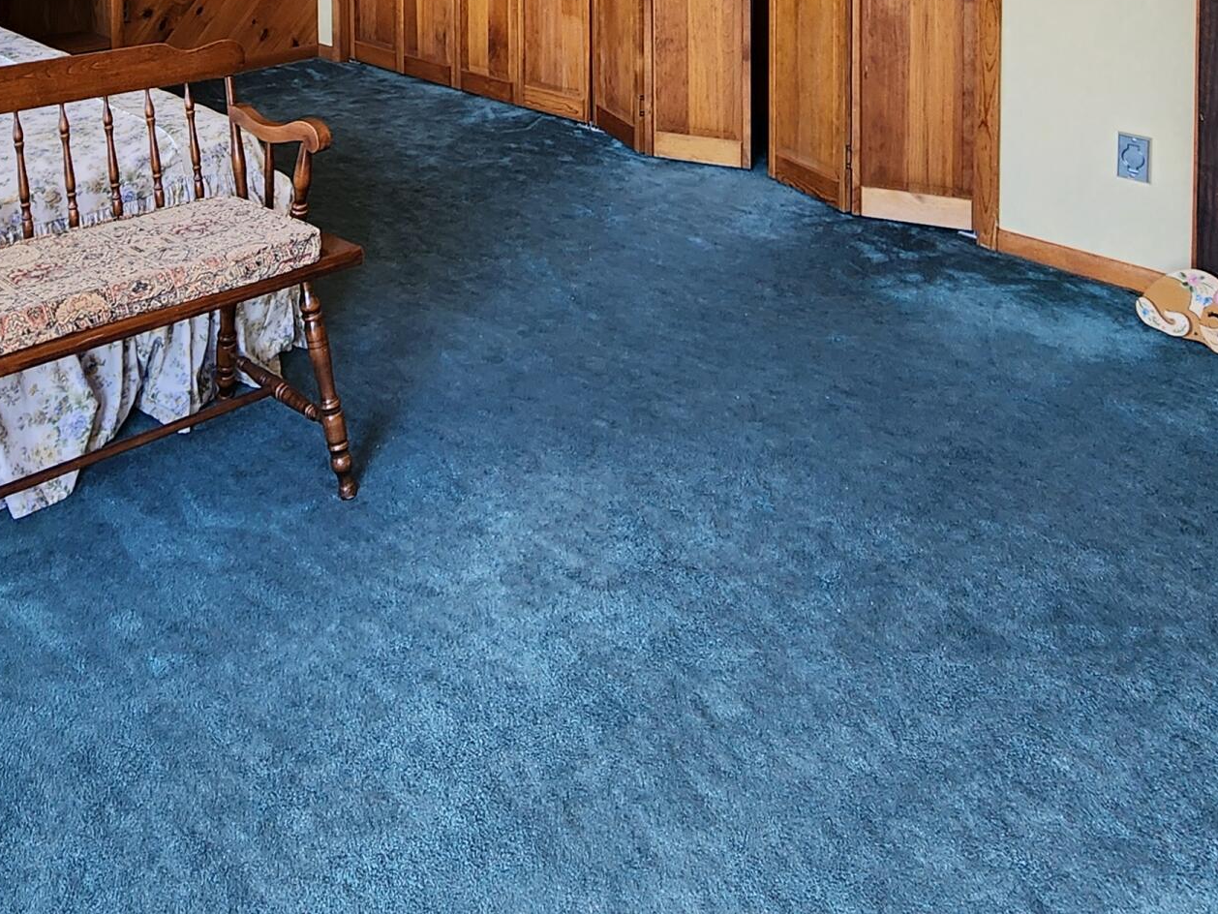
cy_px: -165
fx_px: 1091
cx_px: 372
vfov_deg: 36.1
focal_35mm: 31
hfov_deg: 56.6
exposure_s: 1/60
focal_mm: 2.2
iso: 100
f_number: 2.2
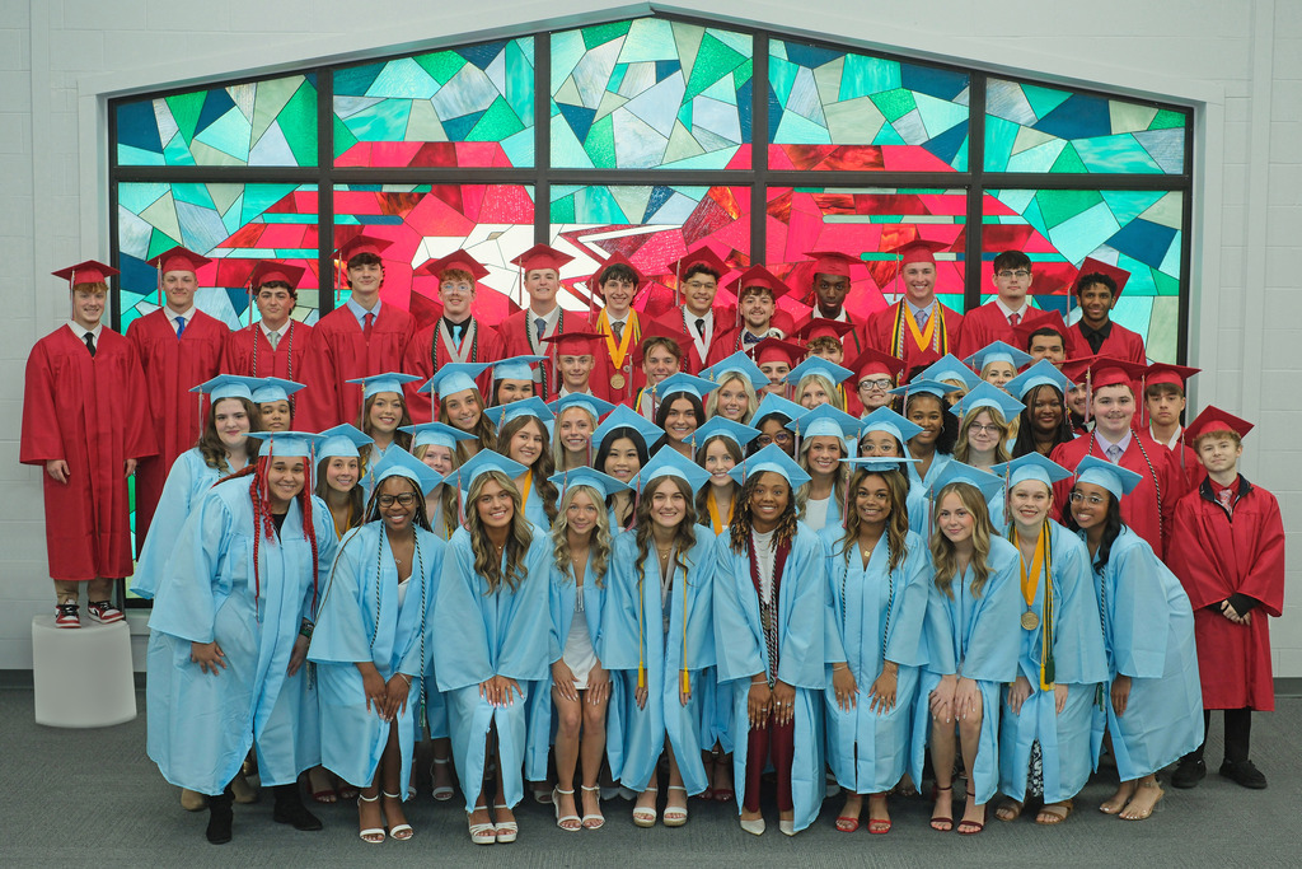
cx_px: 651
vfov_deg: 25.5
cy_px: 434
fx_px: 1917
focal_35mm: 53
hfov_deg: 37.5
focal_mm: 35
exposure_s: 1/60
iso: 800
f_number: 4
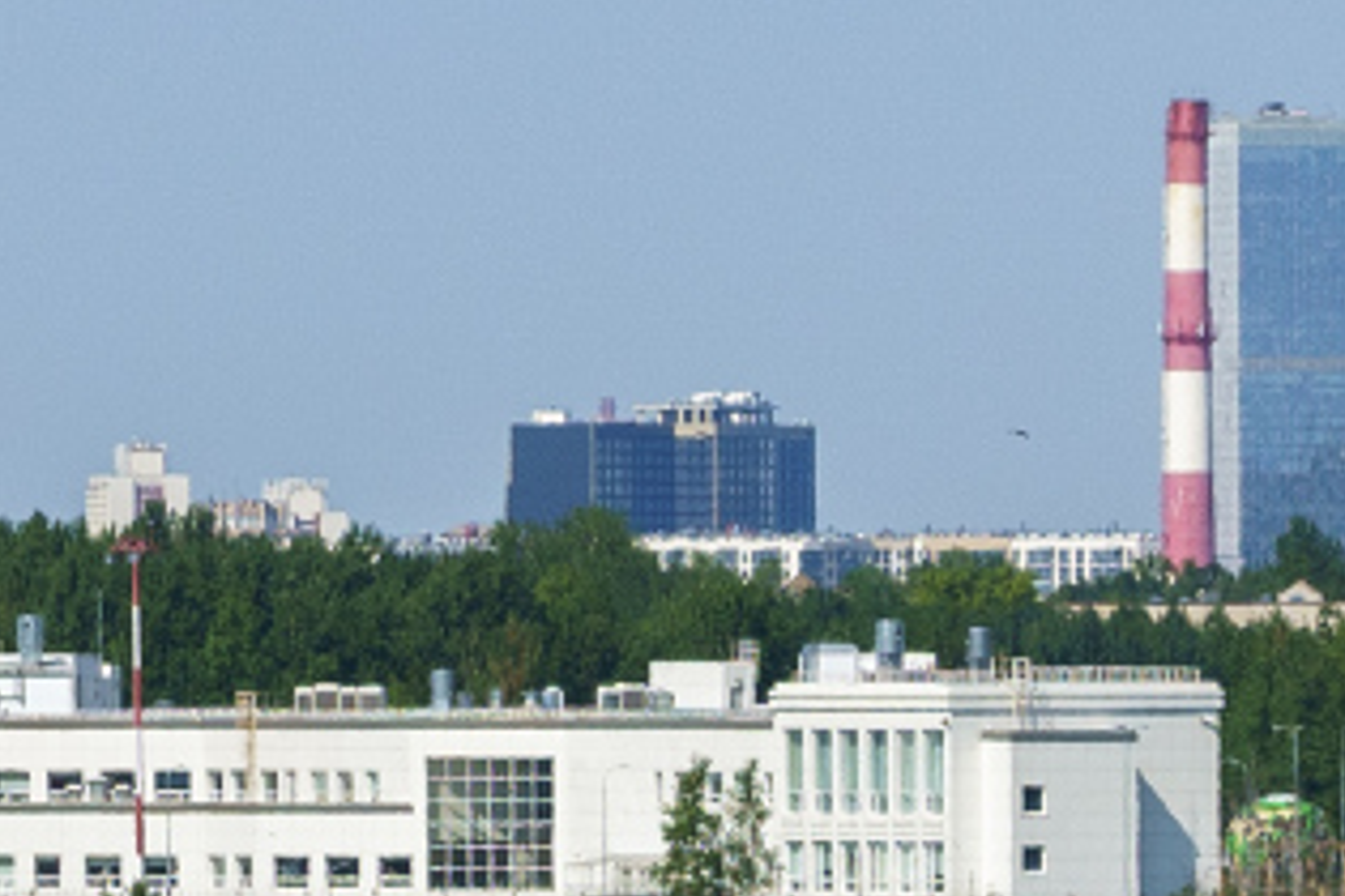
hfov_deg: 3.2
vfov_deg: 2.1
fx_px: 23947
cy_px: 1086
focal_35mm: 641
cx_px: 2737
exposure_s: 1/1600
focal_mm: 96
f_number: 9
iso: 250
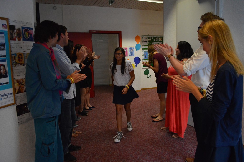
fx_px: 183
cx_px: 122
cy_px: 81
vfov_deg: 47.9
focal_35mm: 27
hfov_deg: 67.4
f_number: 3.5
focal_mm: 18
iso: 3200
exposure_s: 1/250
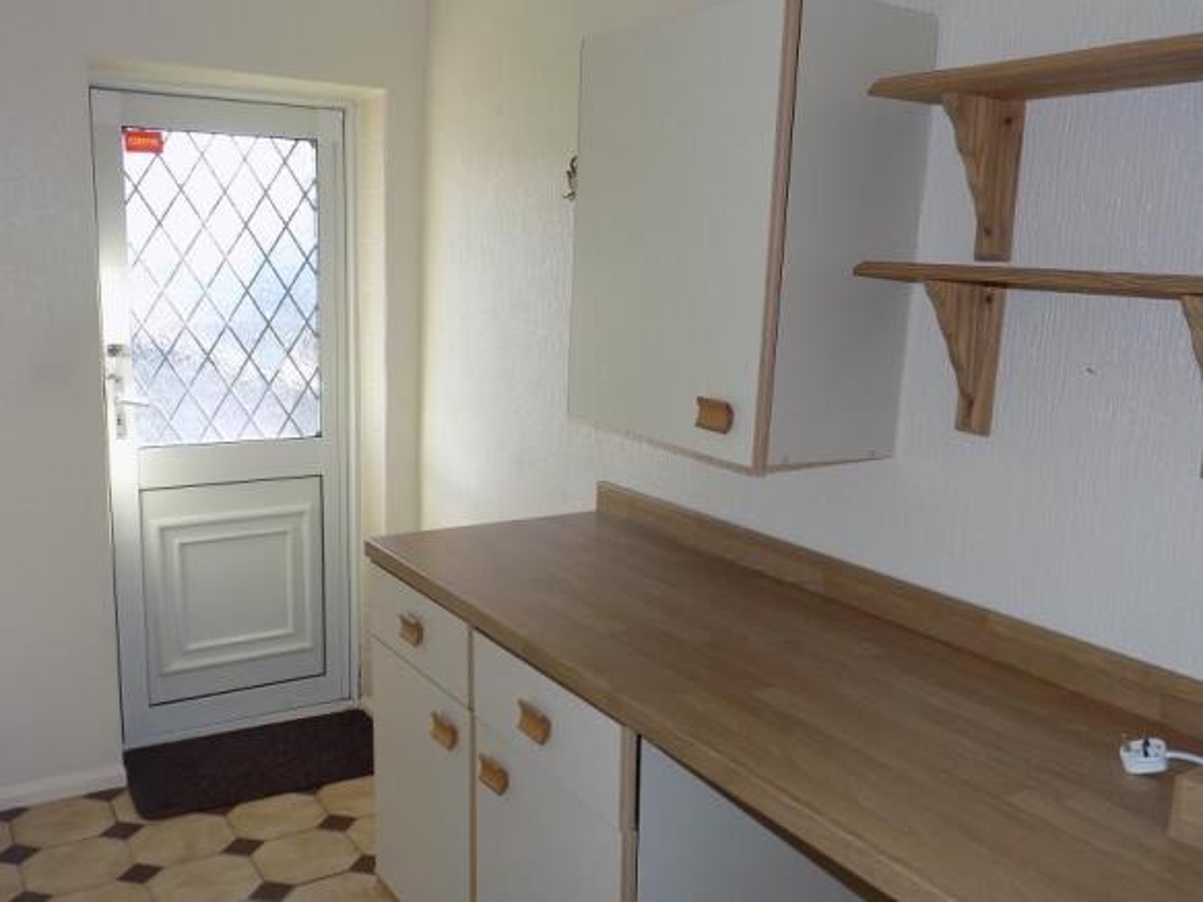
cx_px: 602
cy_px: 451
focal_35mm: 30
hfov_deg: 60.0
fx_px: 1042
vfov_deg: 46.8
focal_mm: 5.3
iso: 100
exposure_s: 1/30
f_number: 3.3
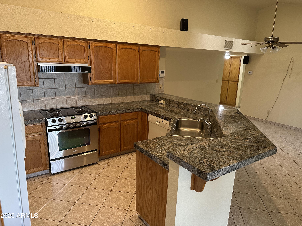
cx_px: 151
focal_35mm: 24
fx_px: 209
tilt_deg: -13.0
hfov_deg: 71.6
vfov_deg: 56.8
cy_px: 113
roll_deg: -2.5
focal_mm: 6.86
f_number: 1.78
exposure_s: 1/60
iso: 320
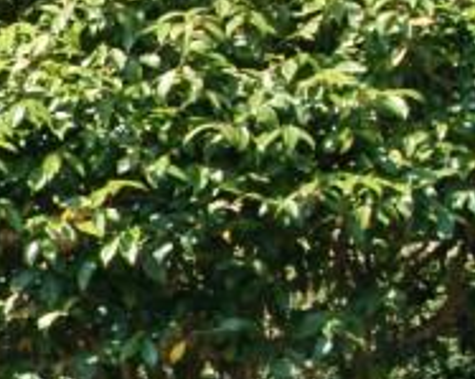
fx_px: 1951
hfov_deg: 10.8
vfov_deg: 10.8
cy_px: 487
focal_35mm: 139
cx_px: -823
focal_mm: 18
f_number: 10
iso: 400
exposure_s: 1/250
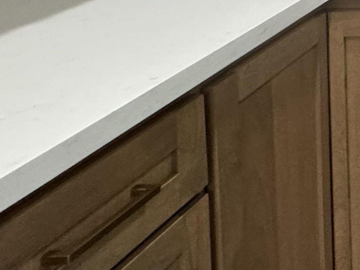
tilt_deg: -5.0
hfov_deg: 20.4
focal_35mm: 59
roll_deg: -0.4
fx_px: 614
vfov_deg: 19.9
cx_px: 679
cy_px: -180
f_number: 2.2
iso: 320
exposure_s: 1/60
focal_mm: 2.22
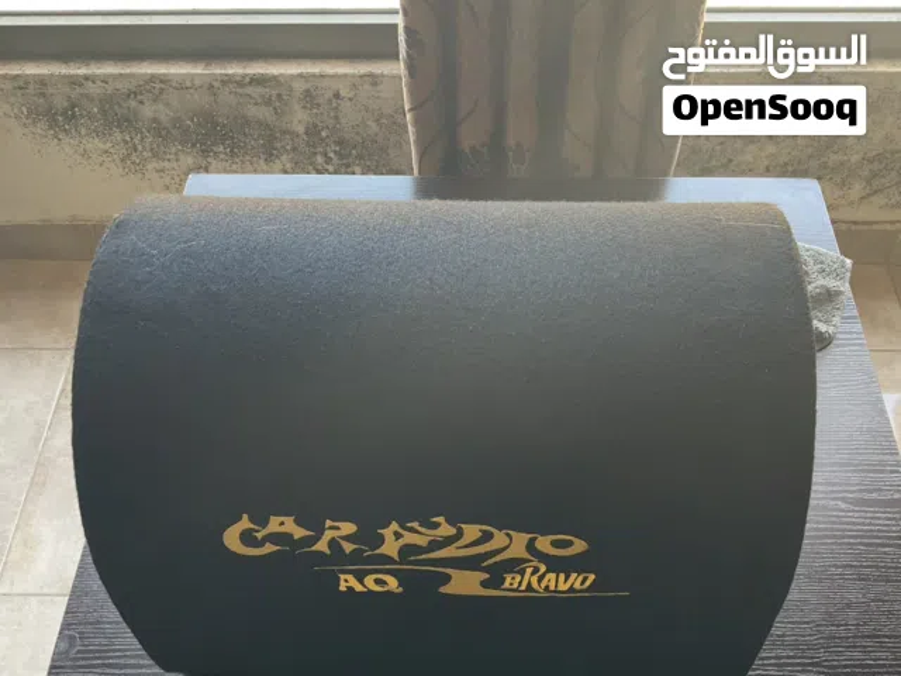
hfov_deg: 61.7
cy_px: 338
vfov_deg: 48.2
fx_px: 755
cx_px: 450
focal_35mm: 29
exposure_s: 1/60
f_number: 1.8
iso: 200
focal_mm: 3
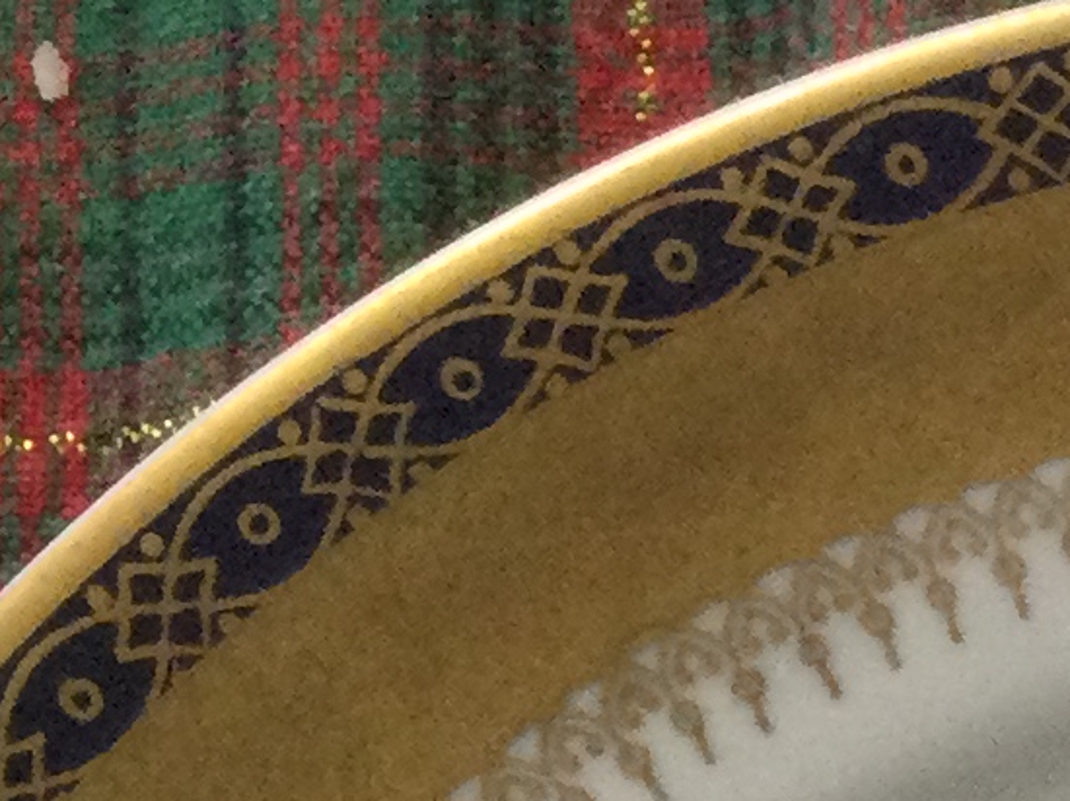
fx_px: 5685
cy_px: 2113
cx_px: 1728
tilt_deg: -77.3
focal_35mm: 184
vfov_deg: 7.4
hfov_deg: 10.3
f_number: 2.4
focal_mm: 3.3
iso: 100
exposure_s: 1/30
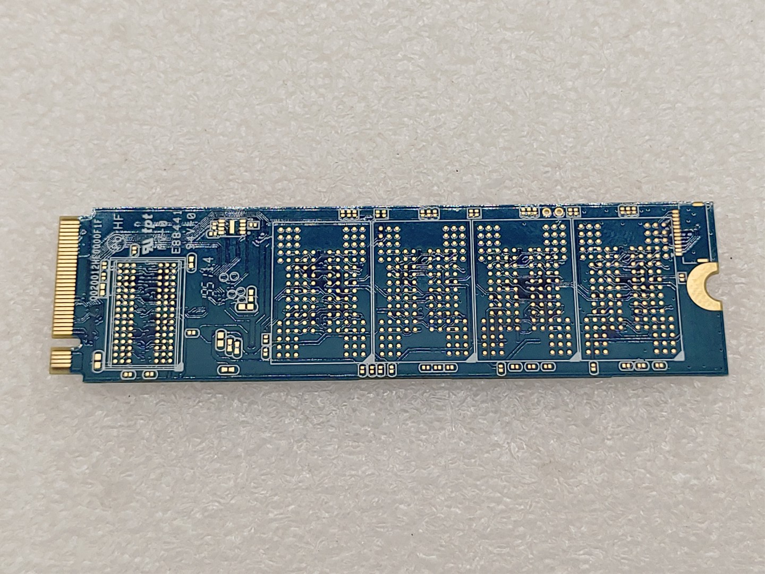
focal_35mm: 59
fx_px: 1304
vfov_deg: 24.8
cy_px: 287
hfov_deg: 32.7
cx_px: 382
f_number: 1.8
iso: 50
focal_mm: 4.36
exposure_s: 1/221
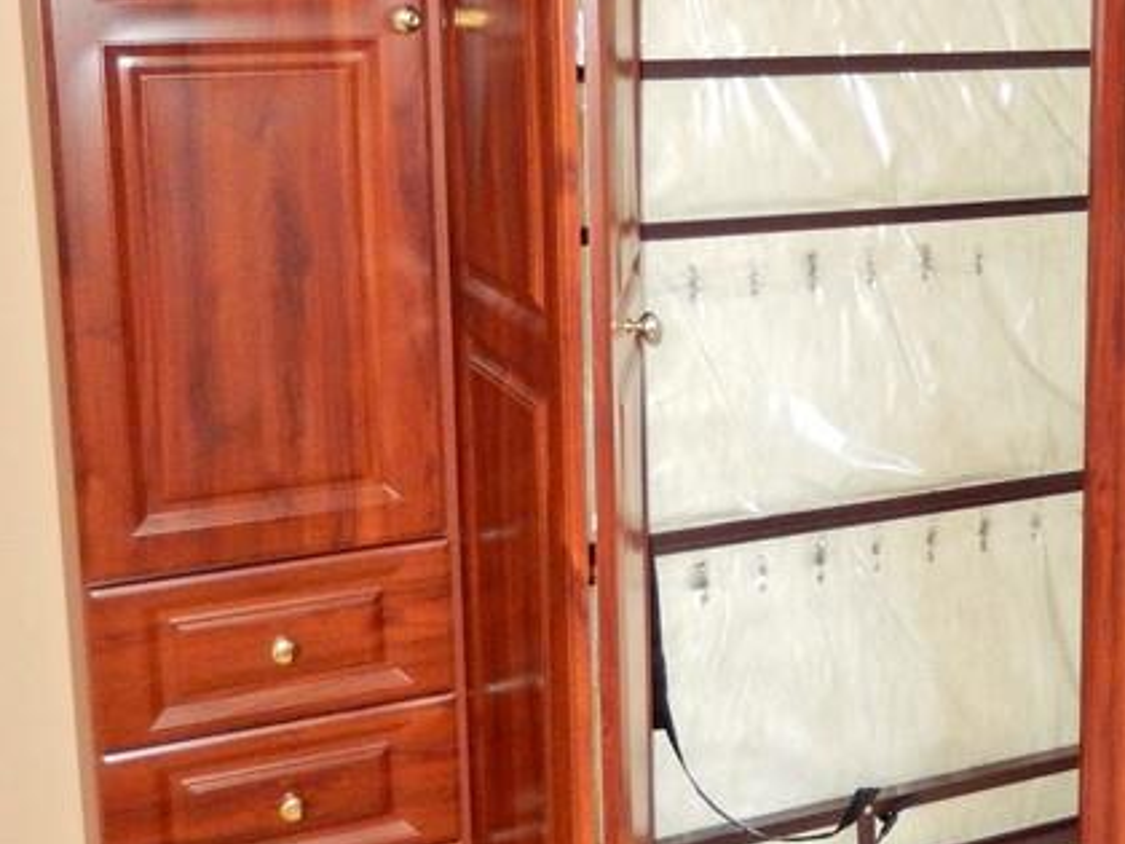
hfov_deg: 28.9
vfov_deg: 23.9
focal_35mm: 61
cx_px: 1219
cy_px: 255
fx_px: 1982
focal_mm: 4.5
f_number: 3.4
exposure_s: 1/30
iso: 500
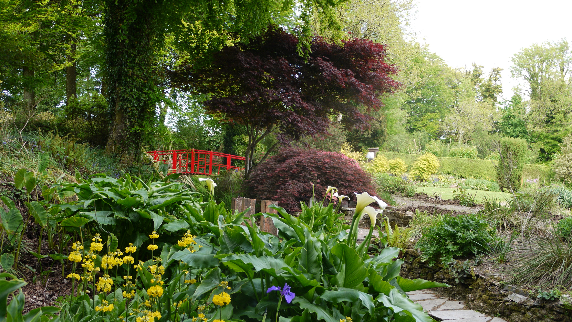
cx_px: 285
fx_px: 531
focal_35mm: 35
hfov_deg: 56.6
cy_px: 212
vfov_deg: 33.5
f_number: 4
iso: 100
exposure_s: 1/125
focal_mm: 16
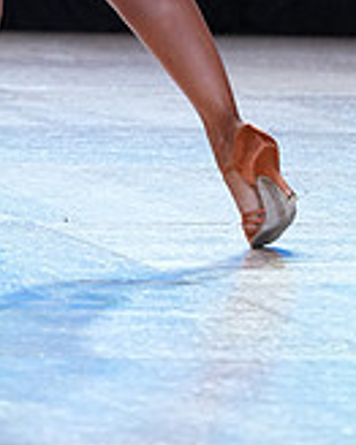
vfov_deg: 3.3
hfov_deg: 2.6
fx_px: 7725
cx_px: -148
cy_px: -309
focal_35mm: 586
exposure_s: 1/500
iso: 1600
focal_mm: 176
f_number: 4
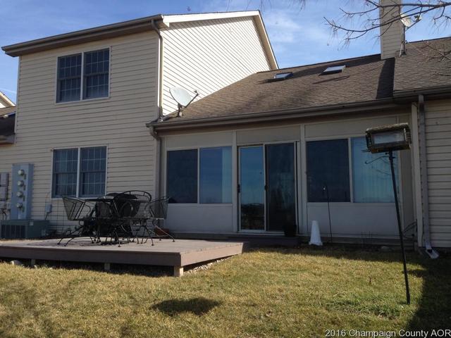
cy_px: 169
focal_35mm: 33
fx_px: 430
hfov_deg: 55.4
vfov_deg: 42.9
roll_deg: -1.1
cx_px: 226
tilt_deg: +3.9
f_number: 2.4
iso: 50
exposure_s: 1/1004
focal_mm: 4.12
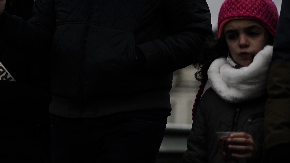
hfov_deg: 15.6
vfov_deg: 9.1
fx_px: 1015
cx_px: -65
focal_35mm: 132
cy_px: -26
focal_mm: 50
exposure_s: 1/1250
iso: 400
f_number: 1.4
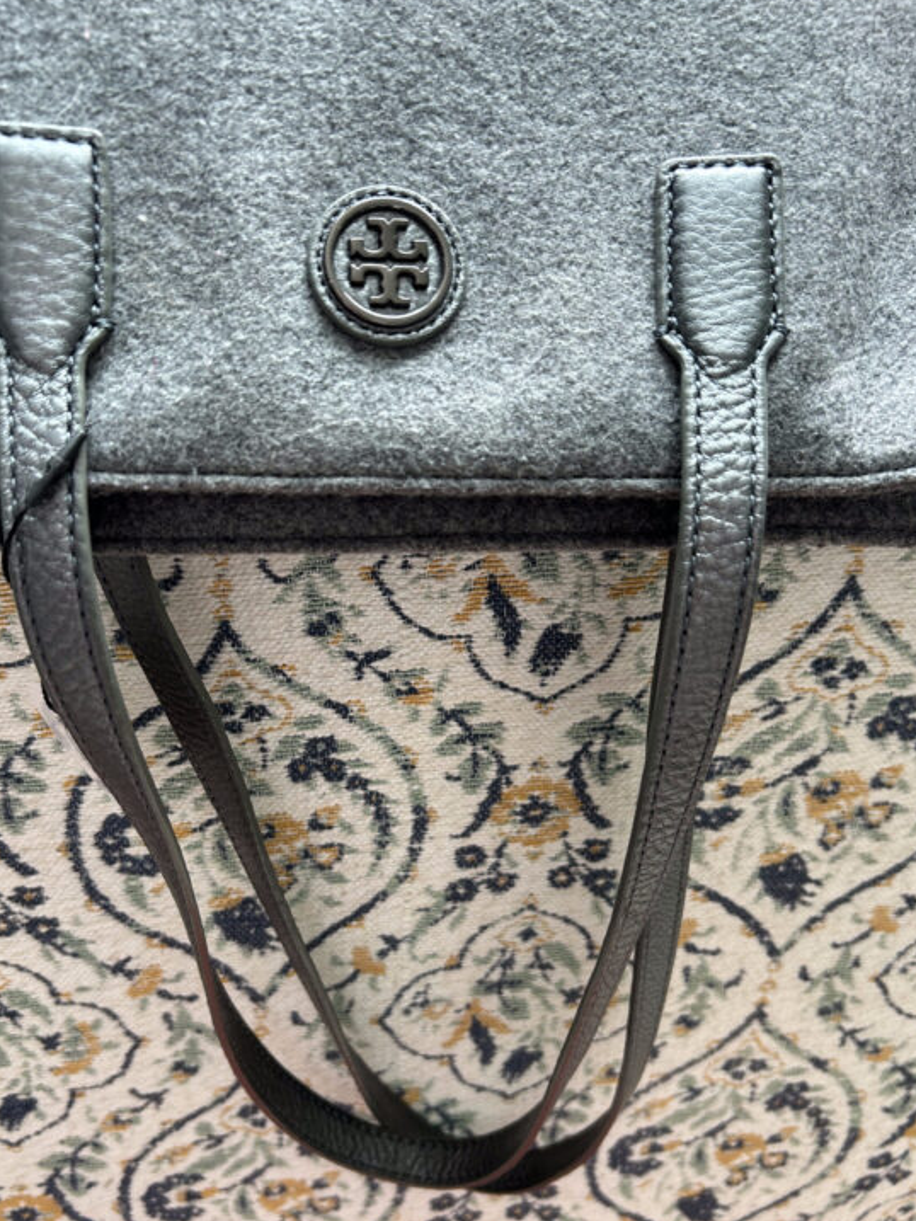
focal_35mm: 29
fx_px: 1023
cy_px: 669
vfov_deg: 61.5
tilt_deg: -51.7
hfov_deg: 48.2
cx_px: 439
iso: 100
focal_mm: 5.7
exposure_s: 1/121
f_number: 1.5
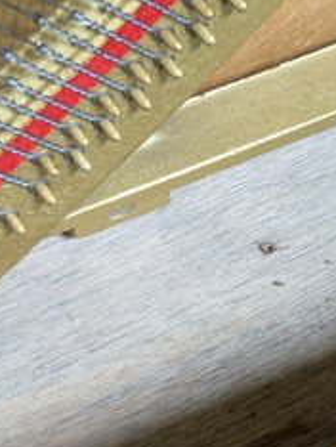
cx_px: -77
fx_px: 995
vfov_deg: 23.7
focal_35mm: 77
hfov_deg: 18.1
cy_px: -46
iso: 1067
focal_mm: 5.43
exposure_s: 1/25
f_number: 1.89
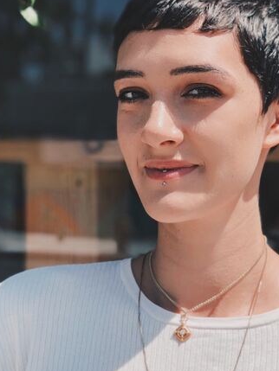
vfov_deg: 23.0
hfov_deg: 17.3
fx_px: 913
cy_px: 189
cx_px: 198
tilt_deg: -0.5
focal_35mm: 85
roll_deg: +0.1
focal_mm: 6.6
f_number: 2.8
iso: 20
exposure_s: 1/470
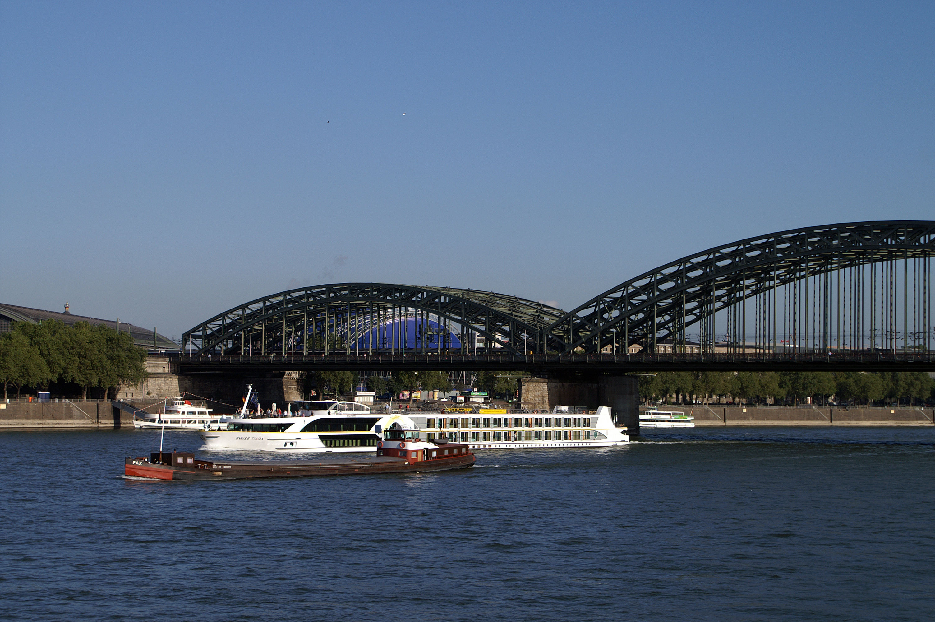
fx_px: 1946
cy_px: 311
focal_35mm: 75
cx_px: 468
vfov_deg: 18.1
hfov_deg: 27.0
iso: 100
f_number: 7.1
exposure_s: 1/800
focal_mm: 50
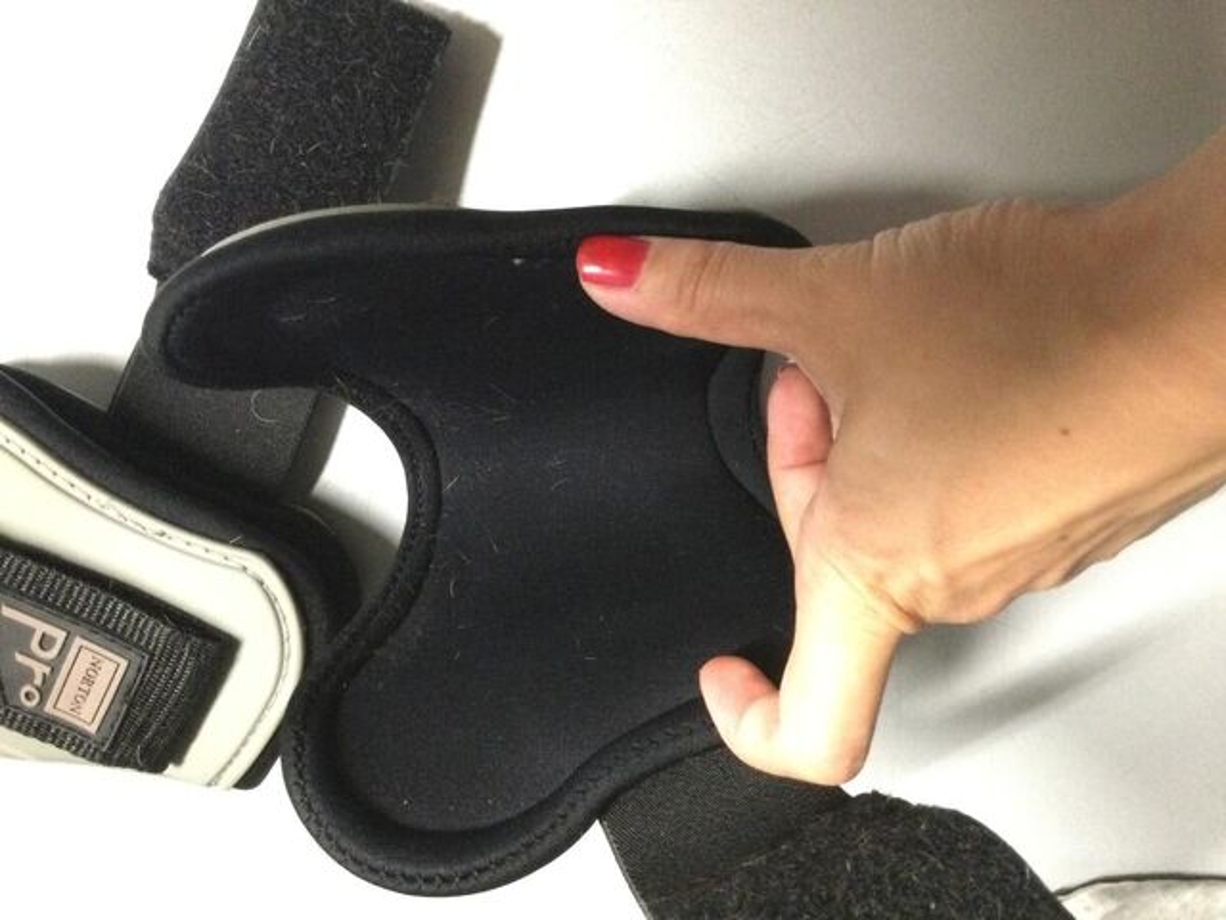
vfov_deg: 45.4
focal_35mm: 31
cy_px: 460
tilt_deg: -73.3
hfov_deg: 58.4
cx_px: 613
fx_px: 1098
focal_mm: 3.3
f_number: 2.4
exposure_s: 1/17
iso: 800
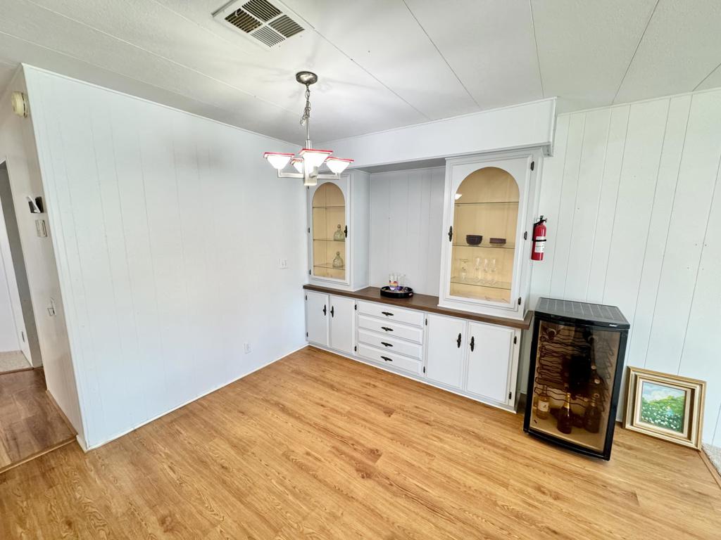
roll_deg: -0.7
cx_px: 360
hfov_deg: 102.1
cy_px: 270
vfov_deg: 85.7
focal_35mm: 14
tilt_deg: -9.0
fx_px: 292
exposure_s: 1/60
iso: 250
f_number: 2.2
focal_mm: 2.22
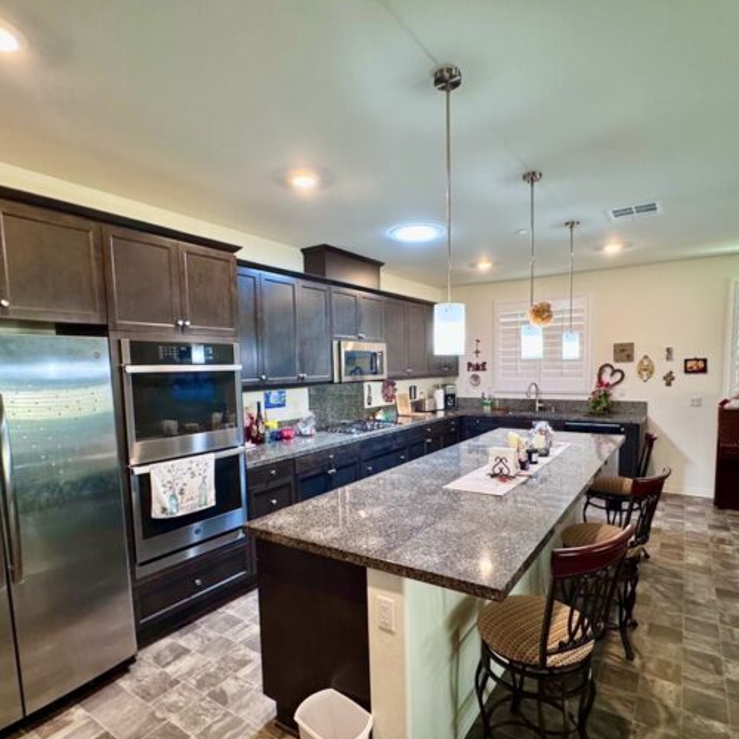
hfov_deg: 77.6
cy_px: 406
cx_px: 398
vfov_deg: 77.5
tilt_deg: -6.5
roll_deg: +0.7
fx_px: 459
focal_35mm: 19
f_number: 2.2
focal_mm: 2.22
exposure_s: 1/60
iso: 320
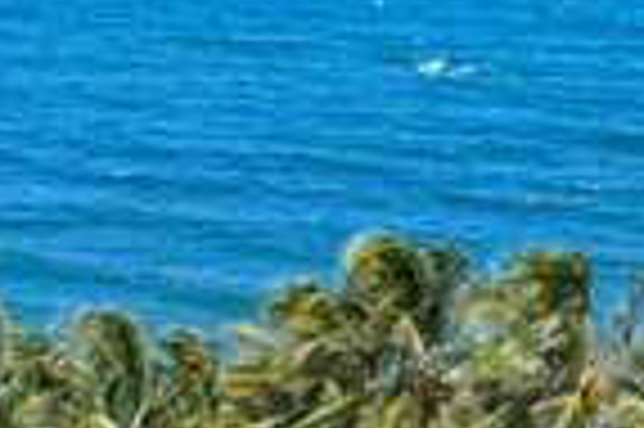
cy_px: 588
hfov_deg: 13.1
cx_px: 383
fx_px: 2805
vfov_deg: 8.6
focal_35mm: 157
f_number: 2.8
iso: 100
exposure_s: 1/400
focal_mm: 14.45
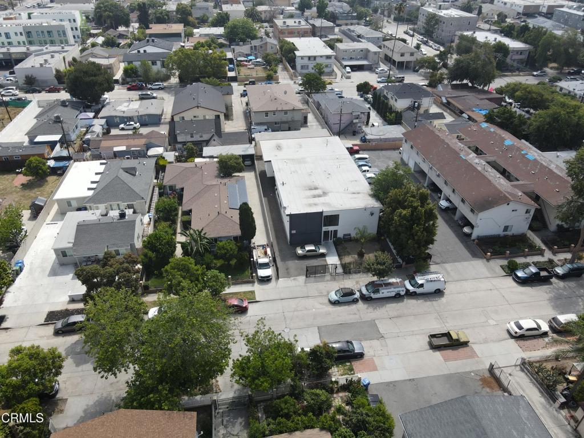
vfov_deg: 56.8
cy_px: 219
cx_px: 292
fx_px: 405
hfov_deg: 71.6
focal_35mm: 24
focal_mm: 4.5
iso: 100
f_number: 2.8
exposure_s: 1/640
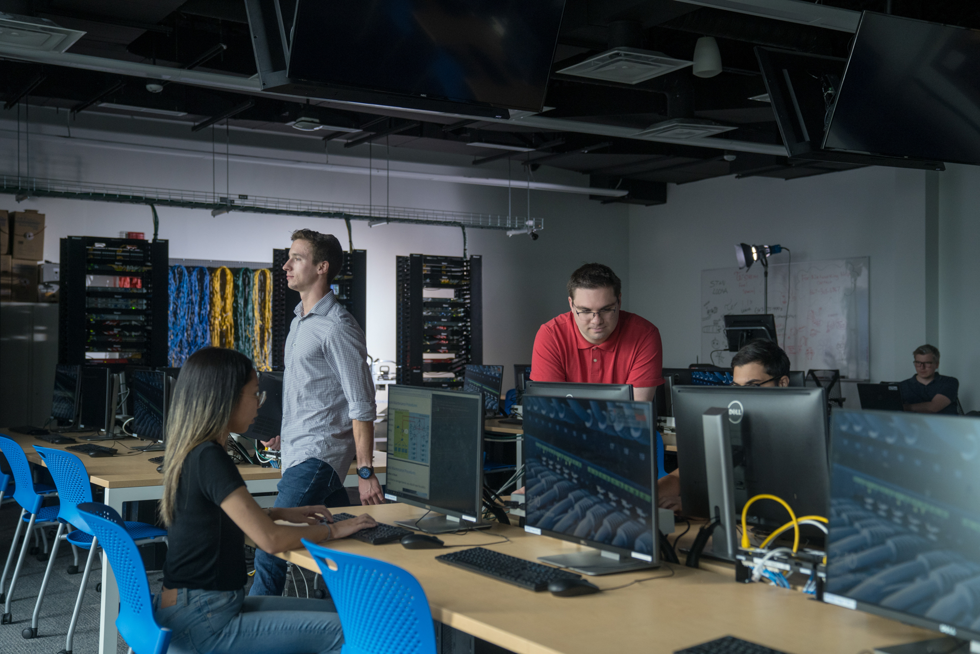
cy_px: 327
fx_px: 1198
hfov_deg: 44.5
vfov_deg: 30.5
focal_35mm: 44
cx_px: 490
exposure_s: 1/640
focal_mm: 44
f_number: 3.2
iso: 1600
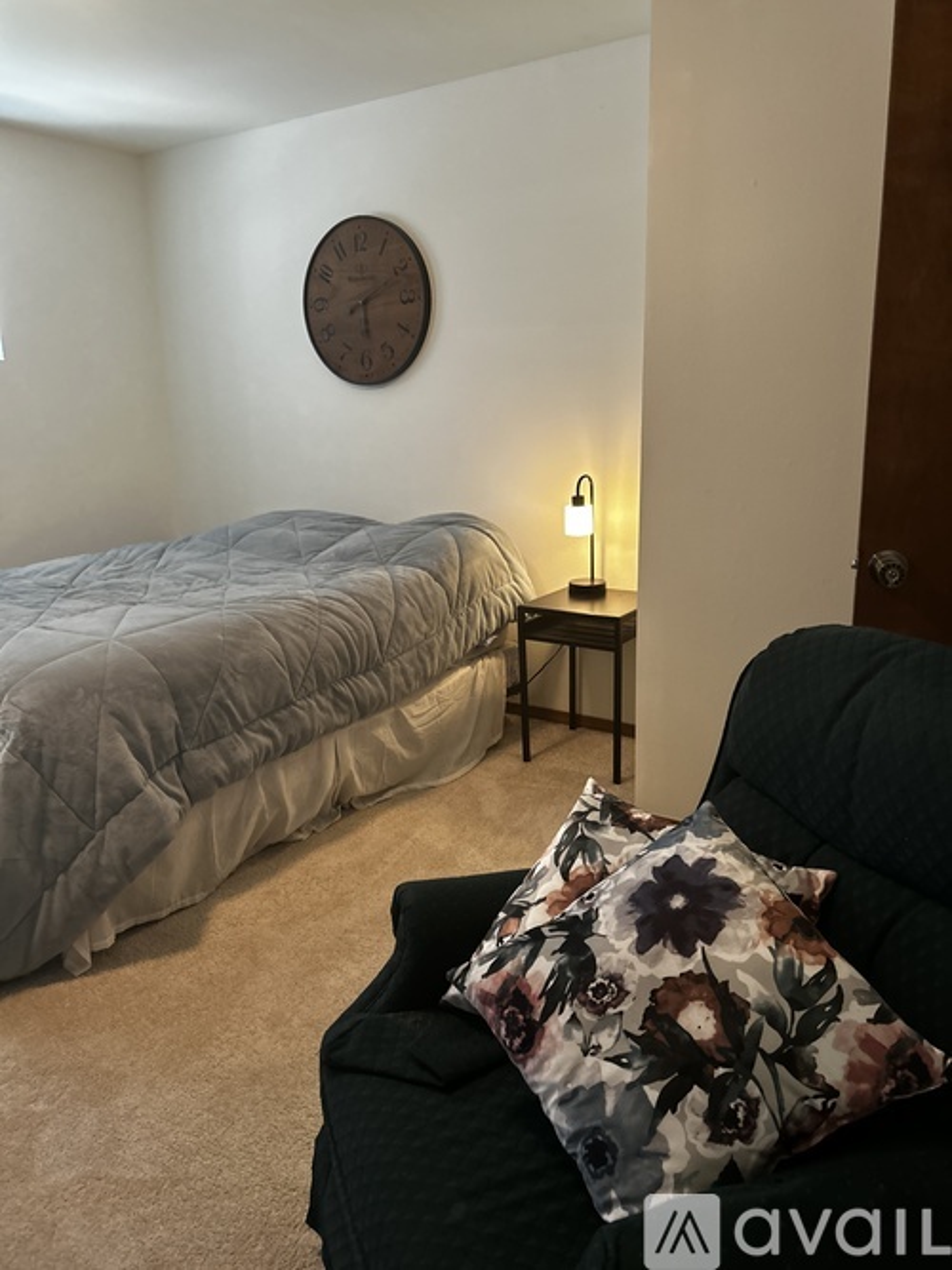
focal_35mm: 26
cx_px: 476
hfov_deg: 53.0
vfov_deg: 67.3
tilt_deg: -13.3
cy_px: 635
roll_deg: +1.3
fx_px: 954
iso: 320
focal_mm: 5.7
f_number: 1.5
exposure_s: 1/60
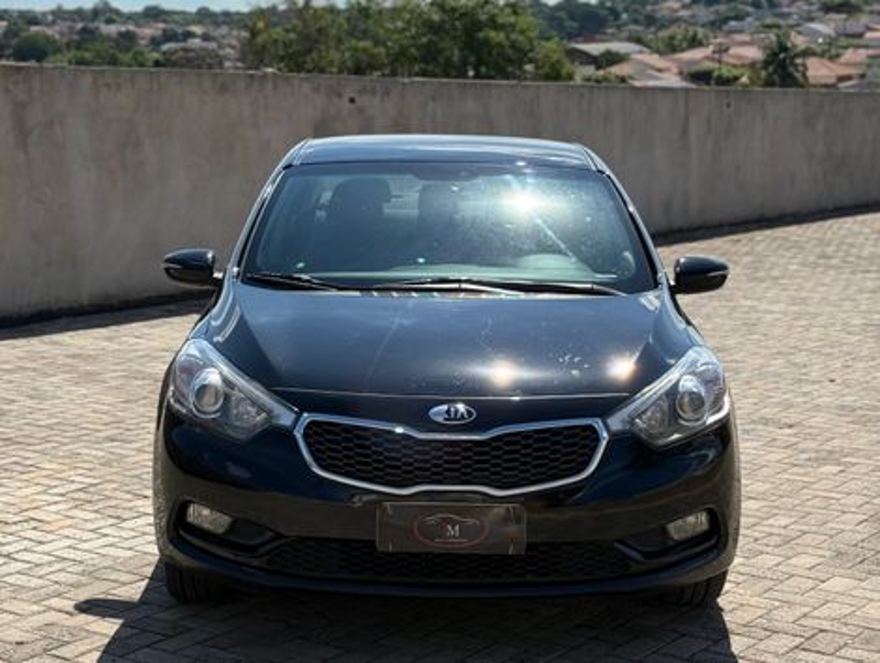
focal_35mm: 48
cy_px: 332
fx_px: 1222
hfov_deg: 39.6
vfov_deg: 30.3
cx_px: 440
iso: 64
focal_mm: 6.76
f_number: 1.78
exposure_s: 1/5587
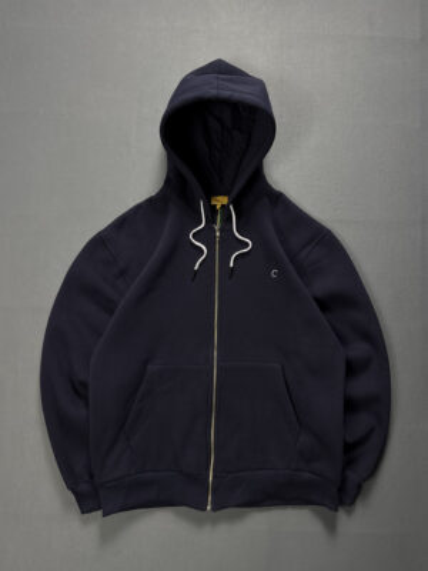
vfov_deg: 71.6
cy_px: 286
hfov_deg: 56.8
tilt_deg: -85.3
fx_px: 396
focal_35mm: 24
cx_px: 214
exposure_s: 1/60
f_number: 1.78
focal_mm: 6.76
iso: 200
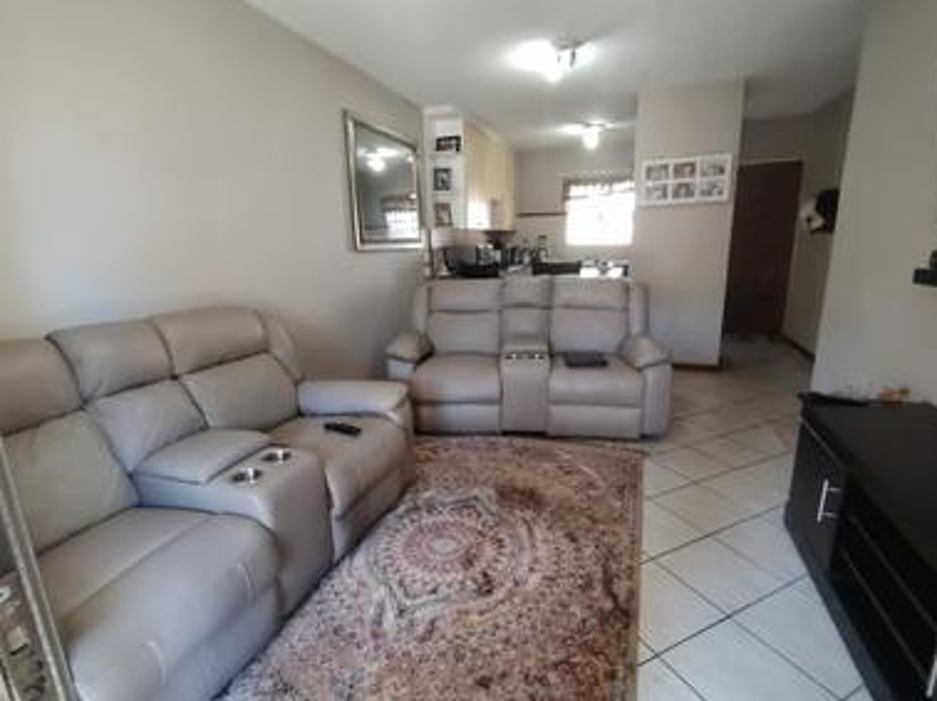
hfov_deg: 87.8
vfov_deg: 71.5
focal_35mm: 18
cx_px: 456
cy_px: 364
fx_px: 487
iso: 359
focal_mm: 1.42
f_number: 2.2
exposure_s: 1/33.3
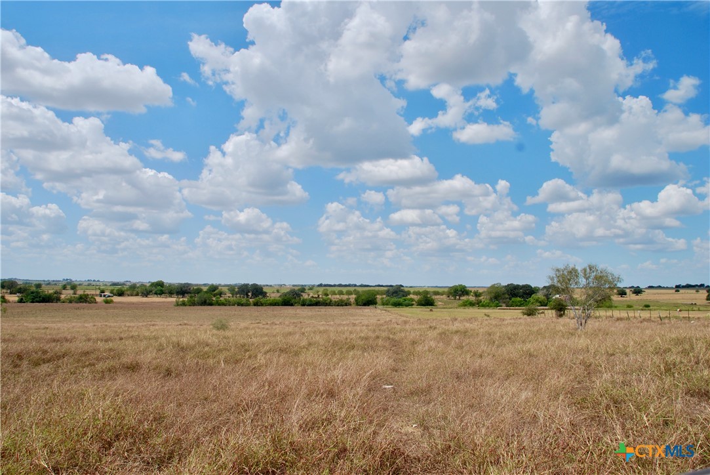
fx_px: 651
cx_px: 355
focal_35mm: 33
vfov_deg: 40.0
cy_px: 238
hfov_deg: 57.2
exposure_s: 1/320
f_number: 9
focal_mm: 22
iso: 100
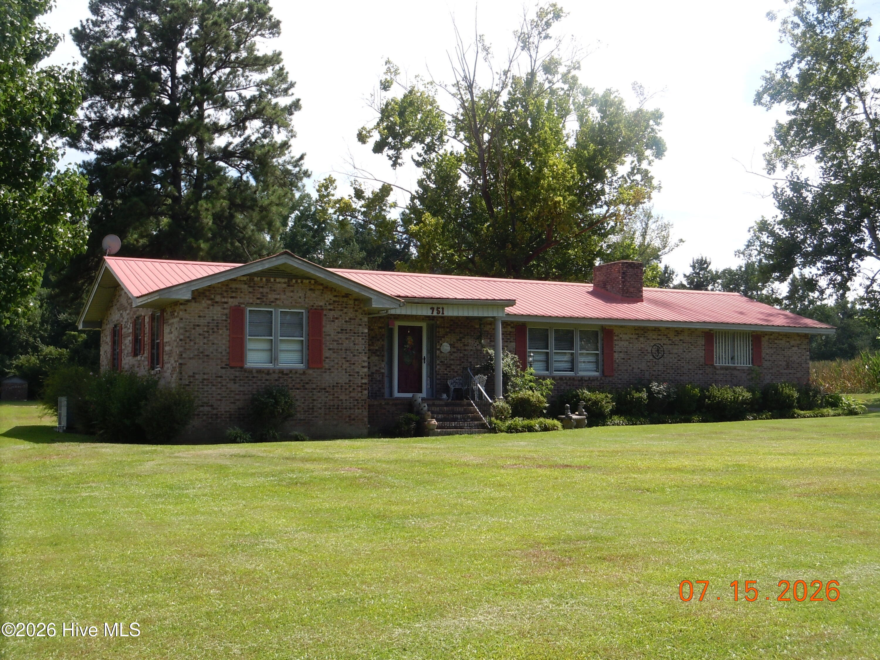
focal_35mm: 45
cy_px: 330
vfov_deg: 32.2
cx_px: 440
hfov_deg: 42.1
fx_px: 1144
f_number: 4.6
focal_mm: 8.1
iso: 100
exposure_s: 1/400
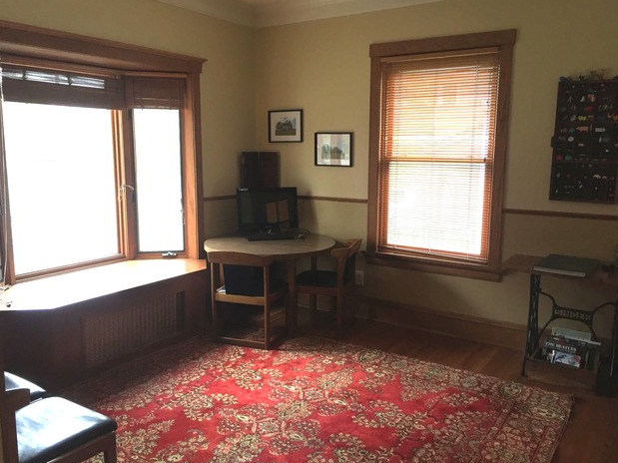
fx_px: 535
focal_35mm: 30
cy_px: 226
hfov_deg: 60.0
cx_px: 311
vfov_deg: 46.8
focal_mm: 4.15
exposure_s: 1/30
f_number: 2.2
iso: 50
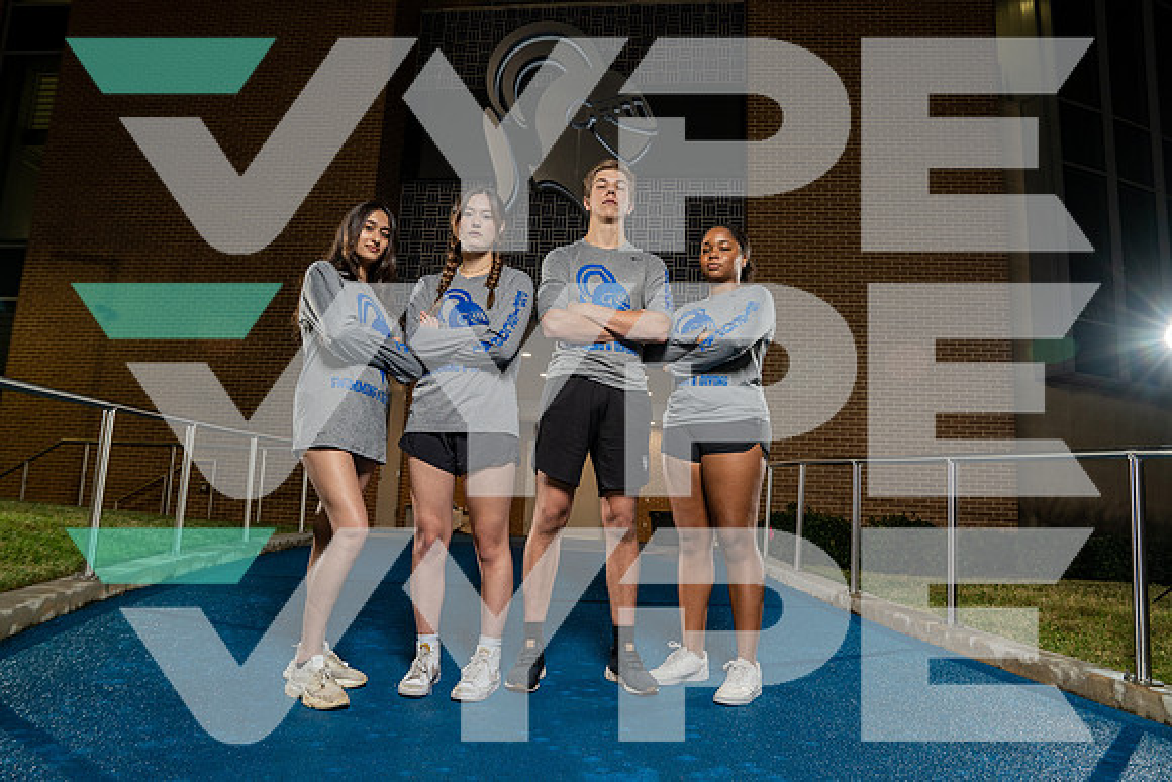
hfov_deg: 73.7
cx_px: 586
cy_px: 391
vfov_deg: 53.2
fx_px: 781
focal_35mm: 24
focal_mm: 24
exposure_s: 1/125
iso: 800
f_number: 5
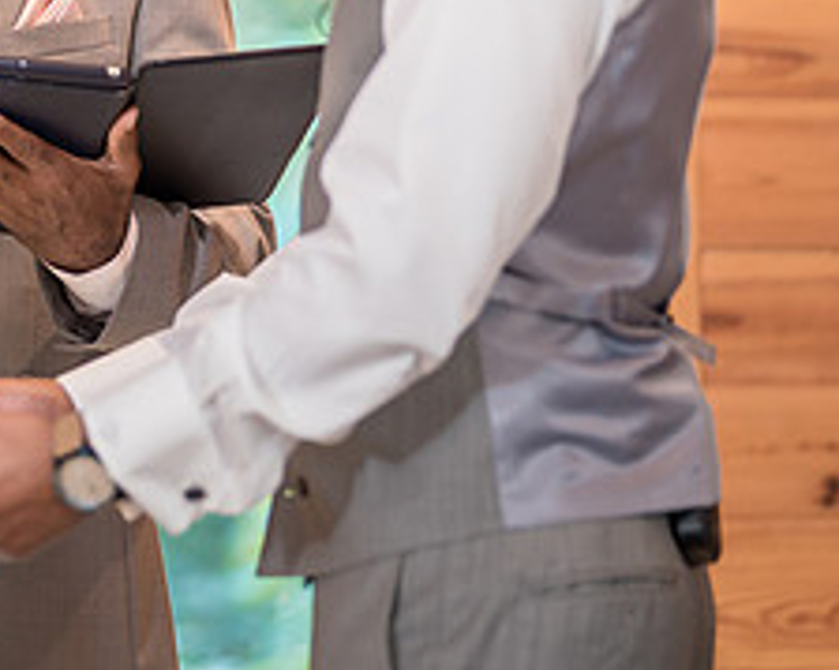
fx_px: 9283
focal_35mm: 374
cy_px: -51
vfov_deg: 4.1
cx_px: -180
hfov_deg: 5.2
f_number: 2.8
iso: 800
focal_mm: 142
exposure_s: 1/100
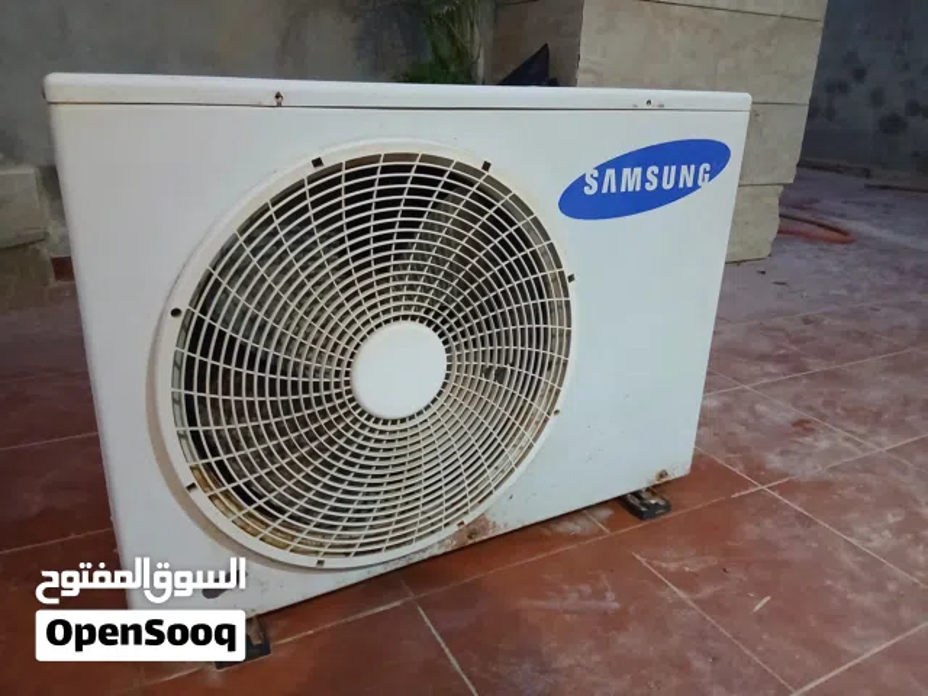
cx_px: 464
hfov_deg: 67.3
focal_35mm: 26
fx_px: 697
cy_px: 348
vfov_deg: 53.1
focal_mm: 3.98
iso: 2000
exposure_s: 1/16.7
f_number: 1.8
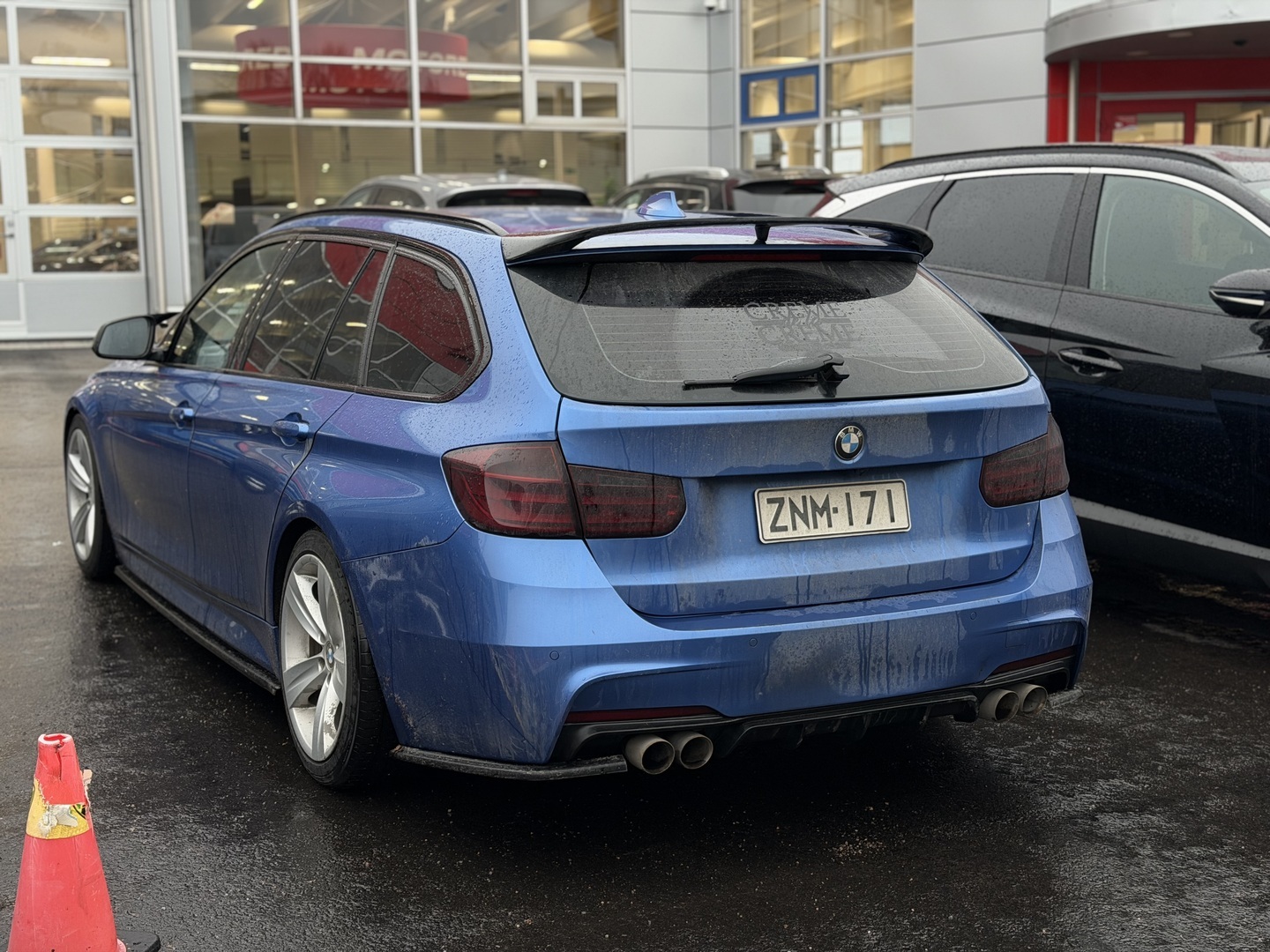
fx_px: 1761
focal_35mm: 48
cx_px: 635
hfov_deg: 39.7
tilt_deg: -6.8
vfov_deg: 30.3
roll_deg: +0.4
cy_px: 476
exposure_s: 1/91
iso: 100
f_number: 1.78
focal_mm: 6.76
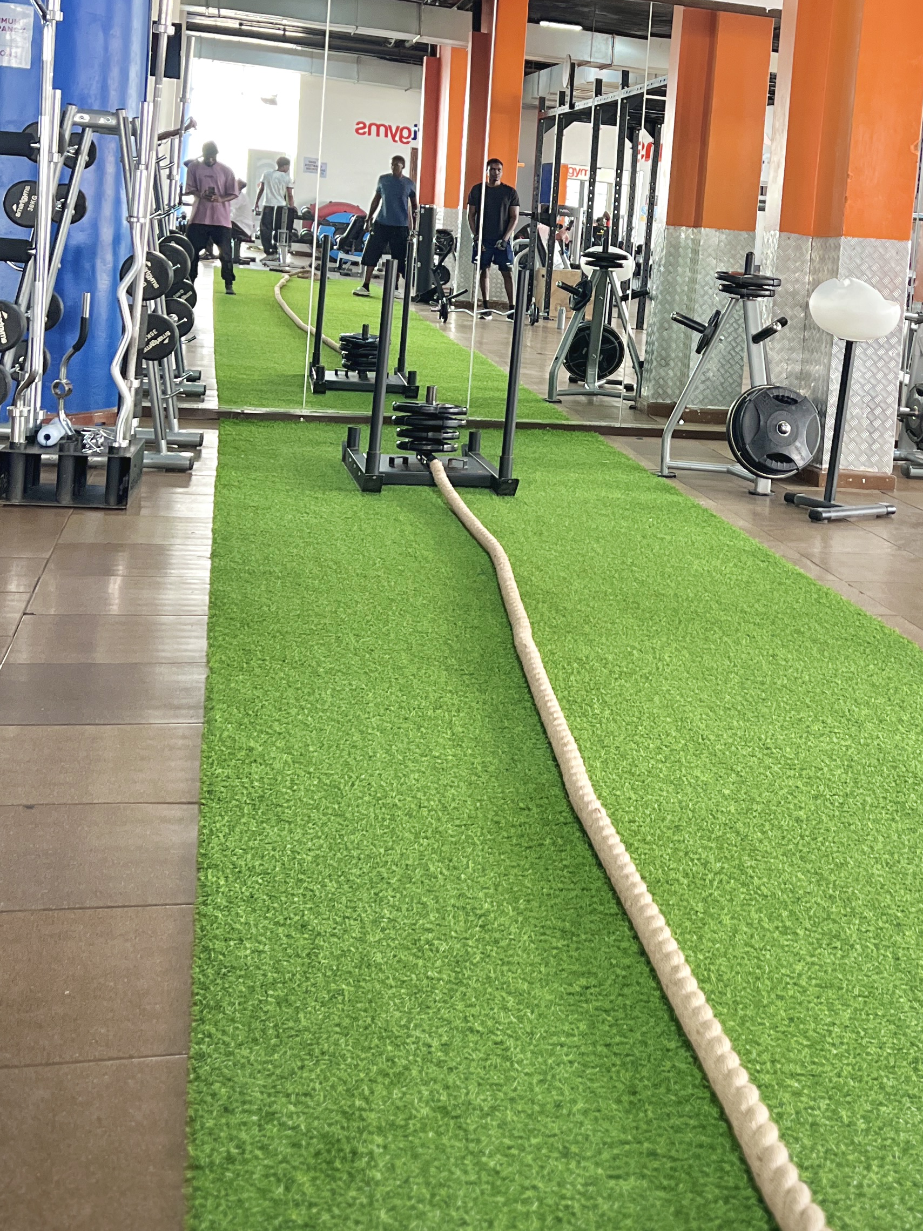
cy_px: 332
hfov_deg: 30.8
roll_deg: -4.7
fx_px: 1636
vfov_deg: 40.3
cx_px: 730
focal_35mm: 46
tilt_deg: -2.7
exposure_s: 1/60
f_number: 1.5
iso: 250
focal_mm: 5.7
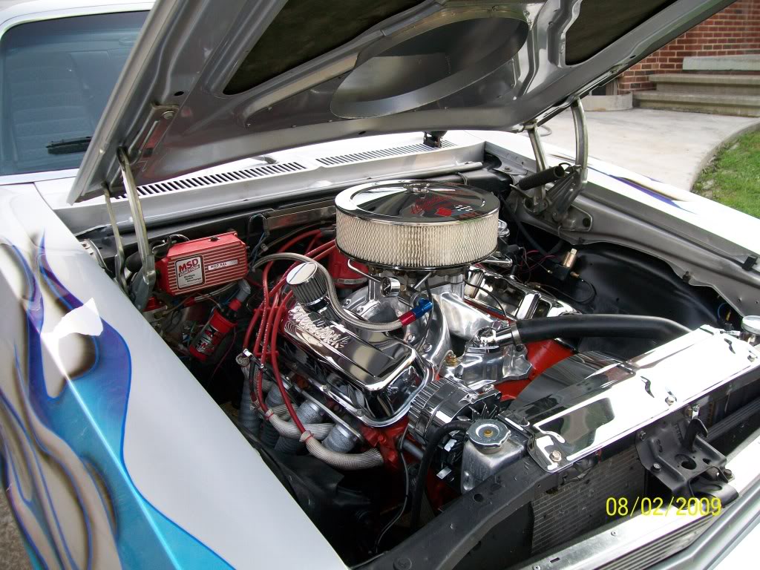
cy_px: 285
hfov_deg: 54.0
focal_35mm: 34
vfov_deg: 41.8
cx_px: 380
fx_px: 746
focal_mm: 6.1
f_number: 2.7
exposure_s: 1/100
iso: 64
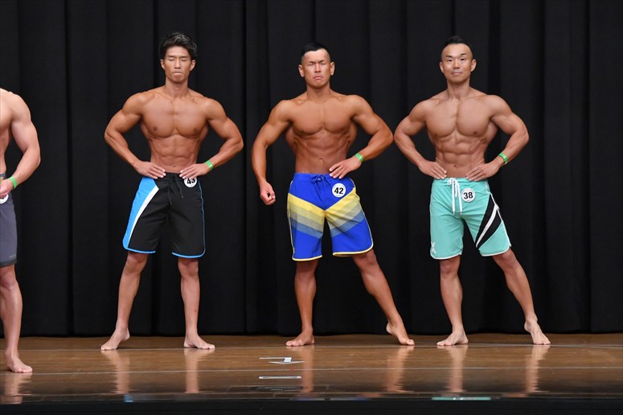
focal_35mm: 225
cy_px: 208
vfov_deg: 6.1
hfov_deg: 9.2
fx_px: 3892
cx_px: 312
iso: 8000
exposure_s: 1/400
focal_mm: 150
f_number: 5.6
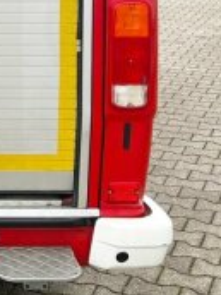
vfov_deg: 19.3
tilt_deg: -6.5
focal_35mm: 97
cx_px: -176
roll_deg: +0.7
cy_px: -34
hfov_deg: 13.6
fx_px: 826
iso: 64
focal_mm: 5.7
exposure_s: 1/121
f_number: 1.5
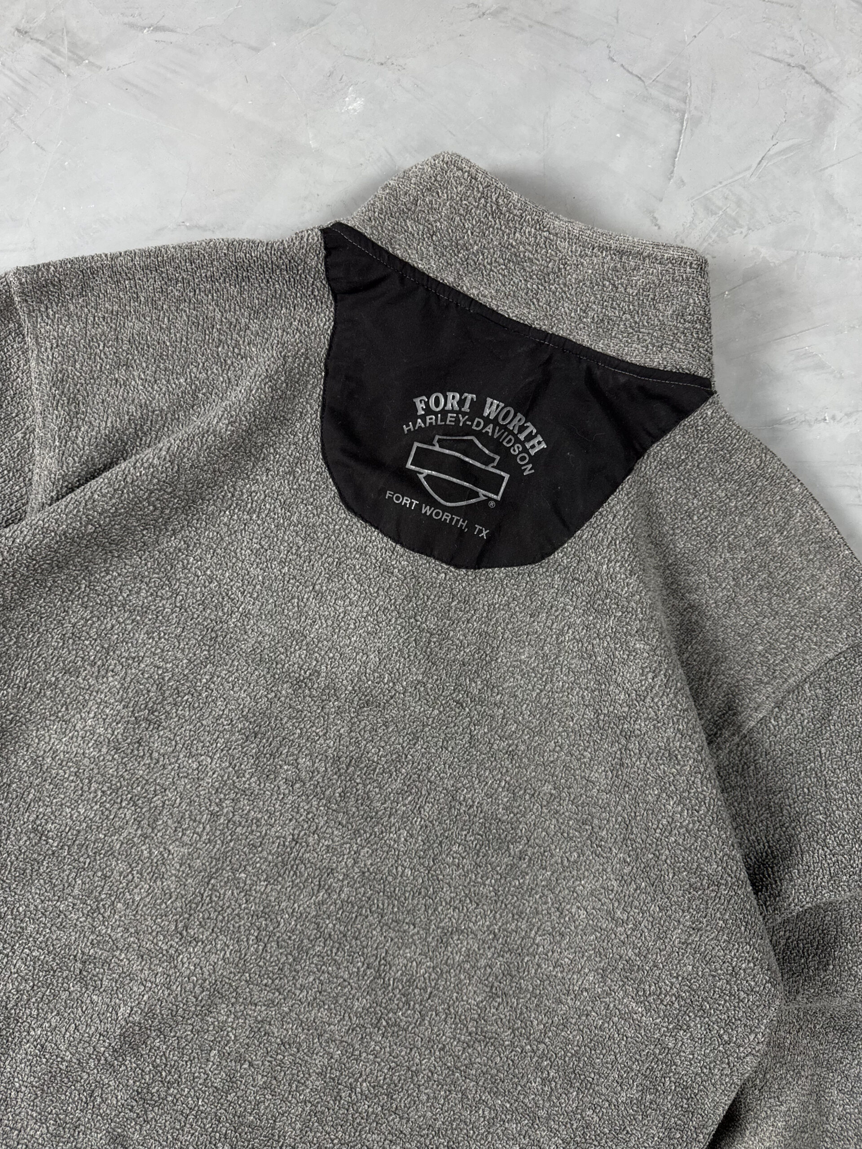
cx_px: 431
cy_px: 574
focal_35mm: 24
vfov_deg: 71.6
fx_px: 797
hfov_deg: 56.8
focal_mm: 6.76
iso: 200
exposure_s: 1/60
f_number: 1.78
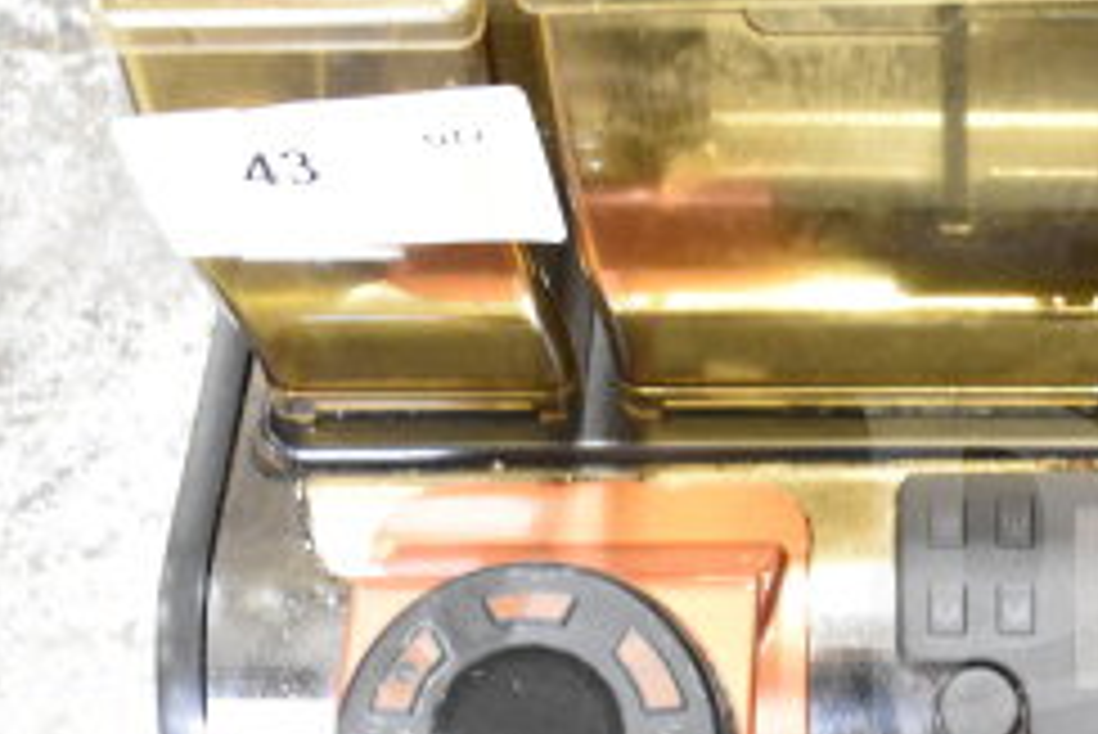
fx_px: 3090
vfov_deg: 13.3
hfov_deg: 19.2
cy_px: 750
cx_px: 1256
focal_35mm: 101
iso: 6400
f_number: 6.3
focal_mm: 27
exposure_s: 1/160
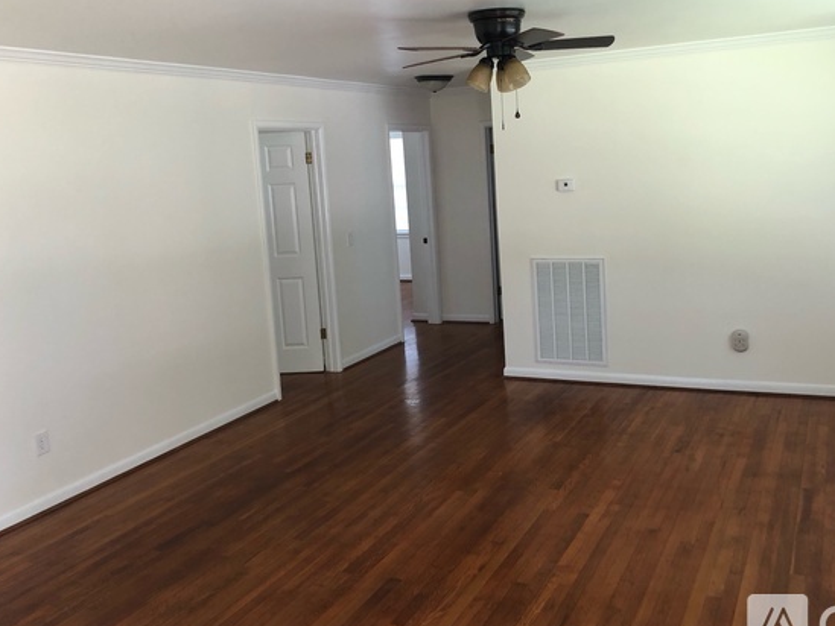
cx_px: 486
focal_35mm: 34
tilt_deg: -8.1
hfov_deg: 53.7
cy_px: 275
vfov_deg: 41.7
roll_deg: +3.1
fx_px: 820
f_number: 1.8
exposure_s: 1/15
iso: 40
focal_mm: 3.99
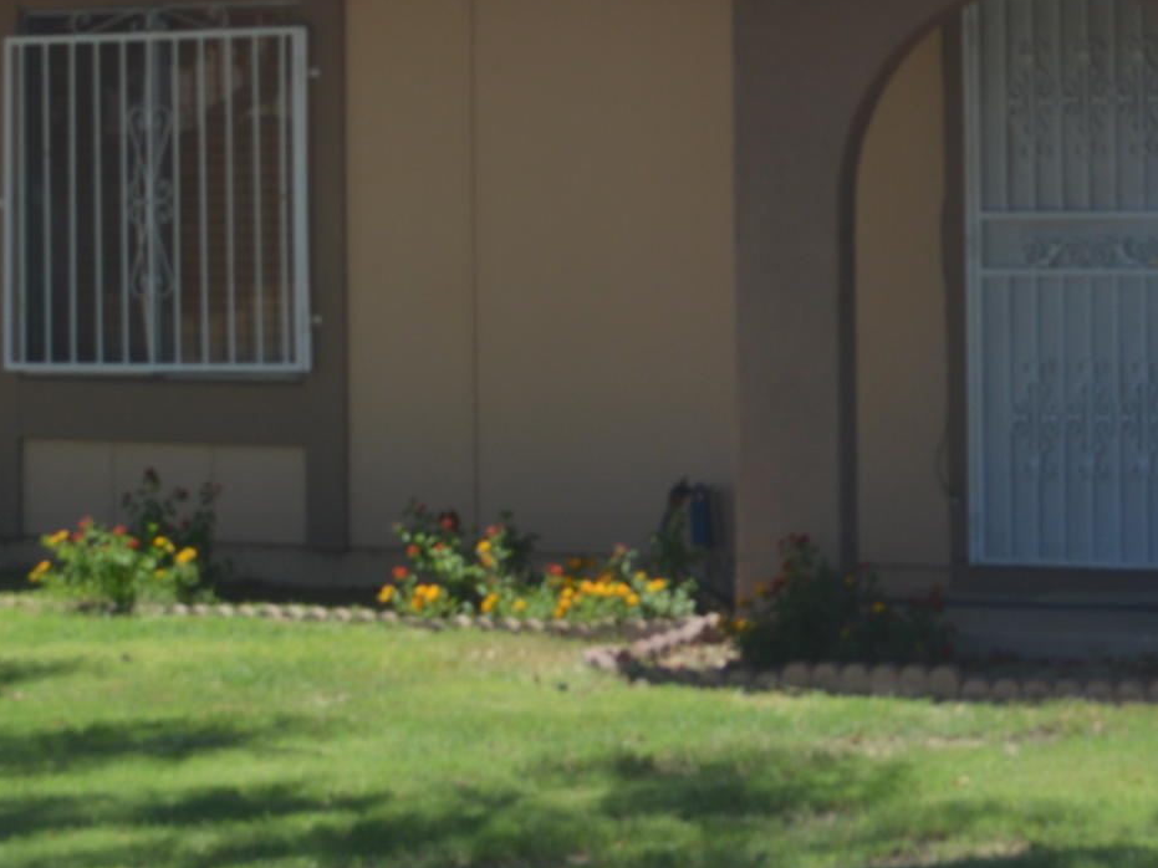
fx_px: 4348
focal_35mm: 130
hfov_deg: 15.0
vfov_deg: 11.3
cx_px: 984
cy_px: 11
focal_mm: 28
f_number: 7.1
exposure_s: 1/200
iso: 100
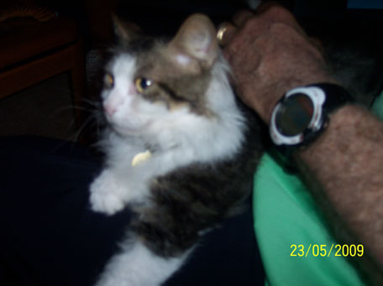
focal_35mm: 38
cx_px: 192
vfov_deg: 37.7
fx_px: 420
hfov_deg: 49.0
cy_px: 143
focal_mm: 8
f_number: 2.8
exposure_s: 1/30
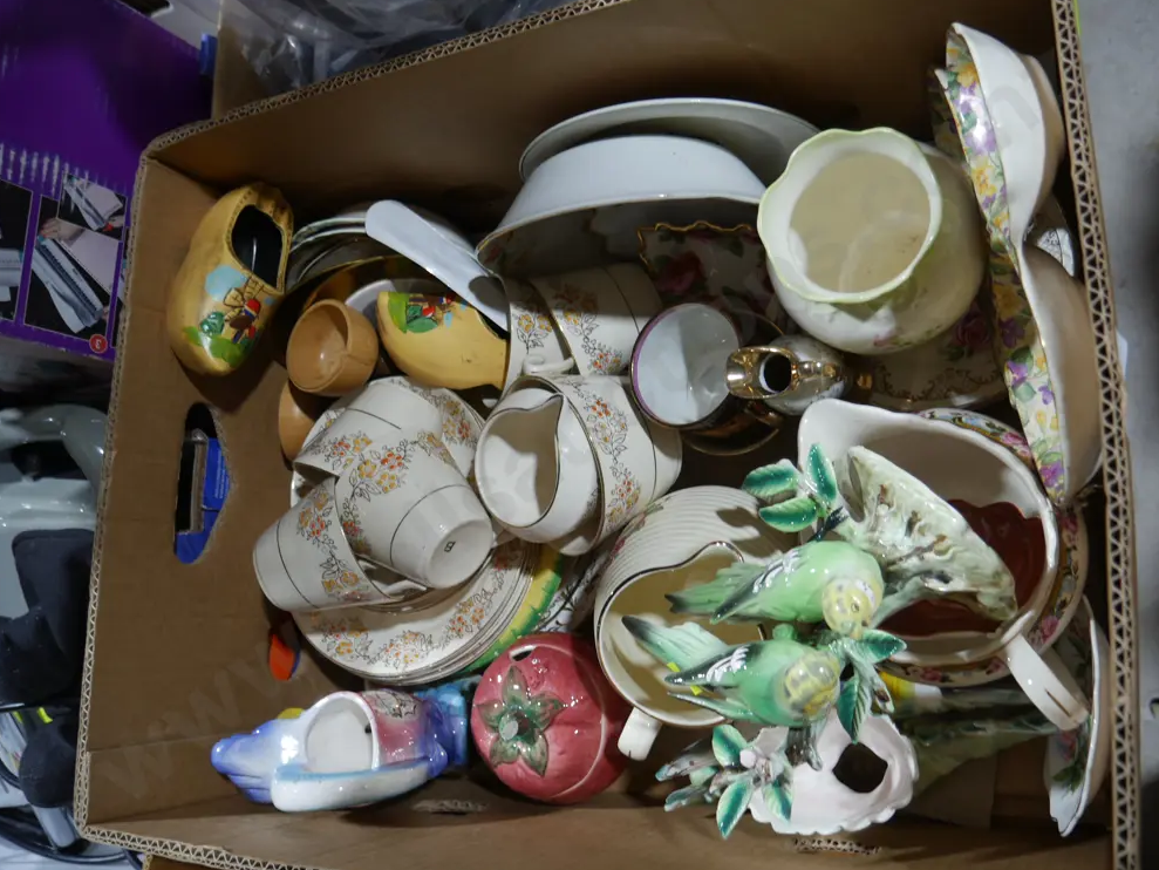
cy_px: 428
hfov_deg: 61.7
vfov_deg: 48.2
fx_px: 971
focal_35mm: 29
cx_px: 587
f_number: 3.5
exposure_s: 1/60
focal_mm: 14
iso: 200
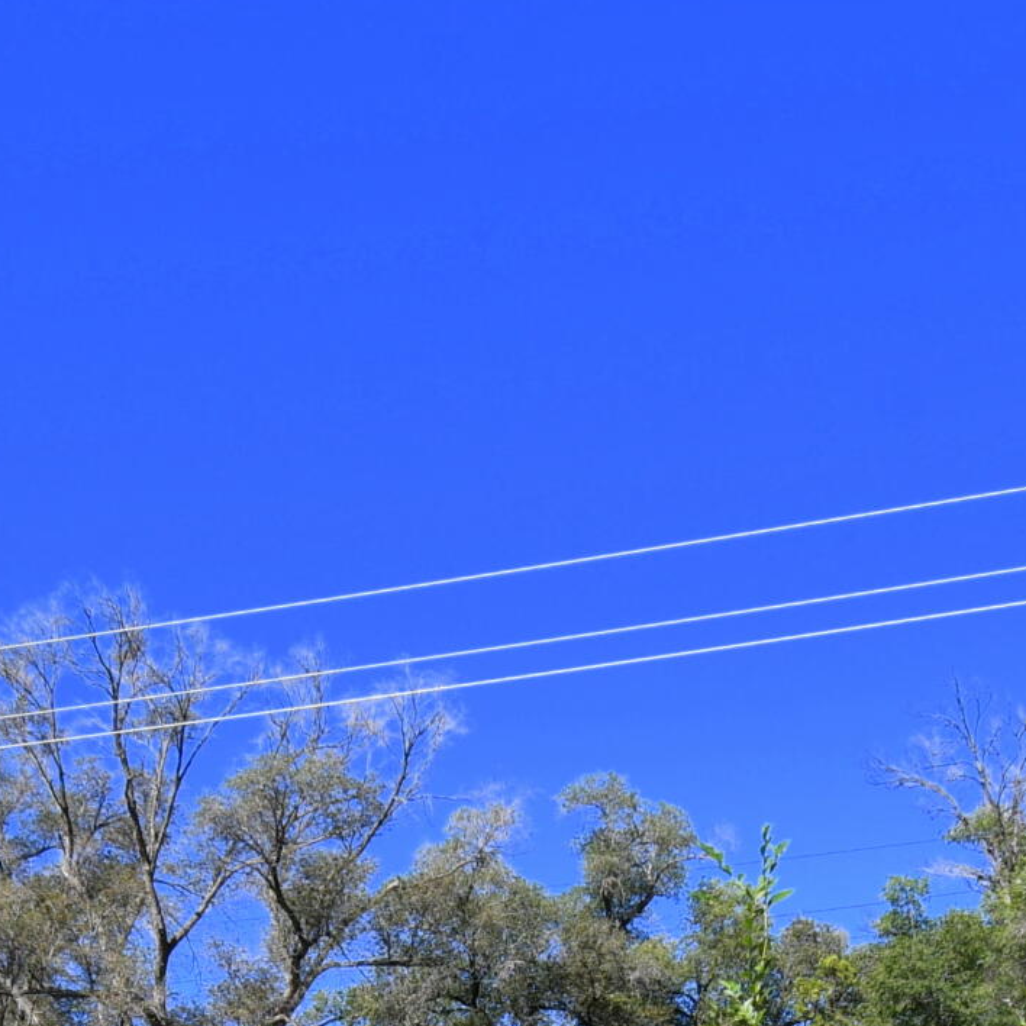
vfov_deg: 25.7
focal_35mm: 54
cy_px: 1430
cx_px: 416
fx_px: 1811
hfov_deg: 31.6
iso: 100
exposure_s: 1/160
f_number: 9
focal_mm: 10
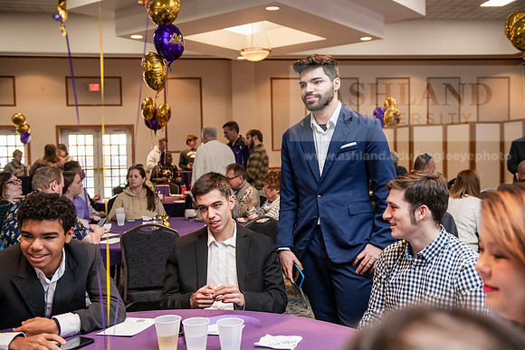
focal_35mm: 38
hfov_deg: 50.7
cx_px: 262
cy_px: 175
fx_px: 554
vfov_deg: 35.1
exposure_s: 1/160
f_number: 3.5
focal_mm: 38
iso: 1600
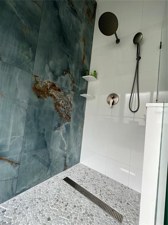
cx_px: 84
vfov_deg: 102.1
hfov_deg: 85.7
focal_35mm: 14
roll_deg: -6.1
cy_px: 112
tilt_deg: +2.0
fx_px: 91
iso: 64
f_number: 2.2
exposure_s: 1/99
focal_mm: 2.22
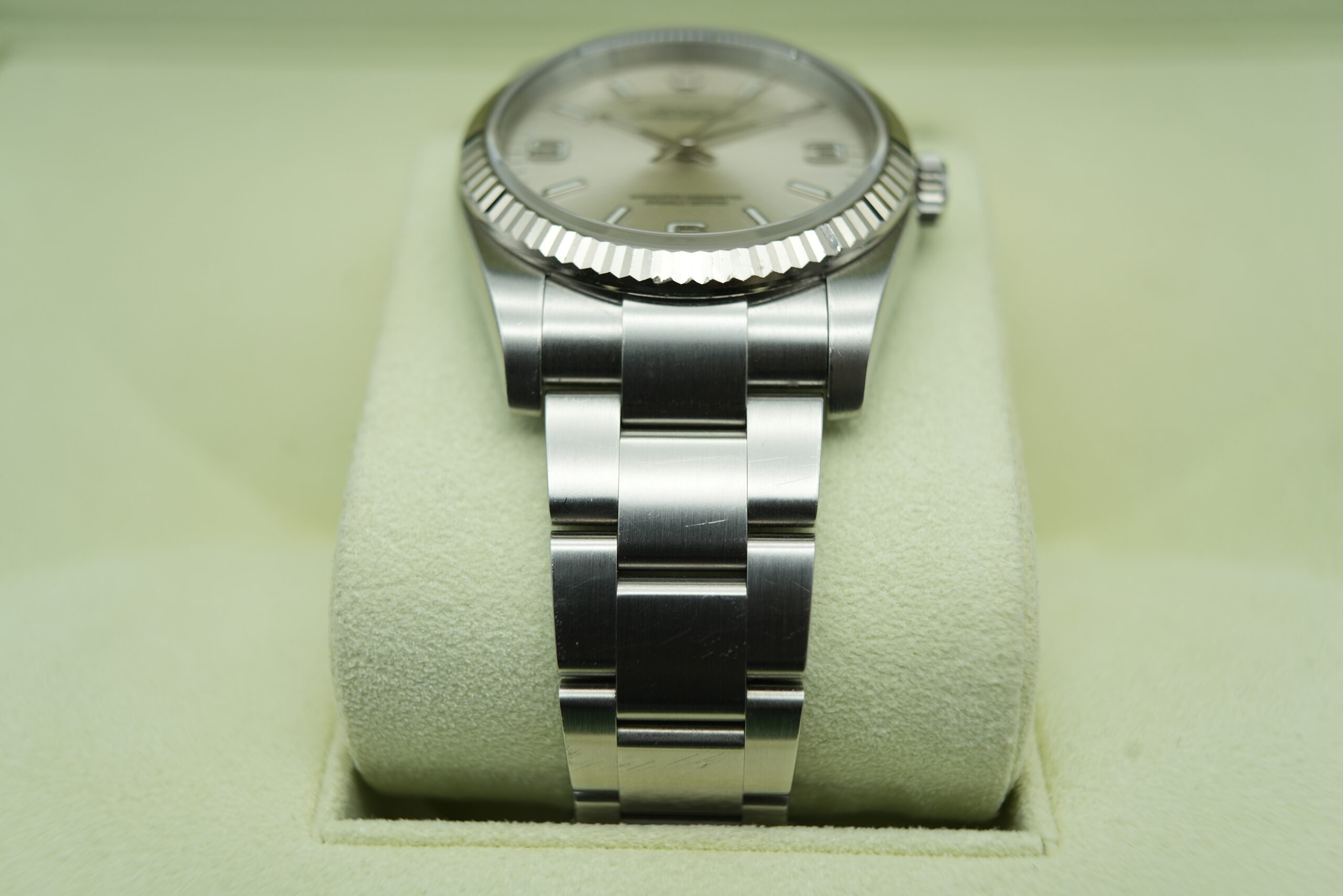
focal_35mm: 35
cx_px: 672
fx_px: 1306
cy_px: 448
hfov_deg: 54.4
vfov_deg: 37.9
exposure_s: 1/250
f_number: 5
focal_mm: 35
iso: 400
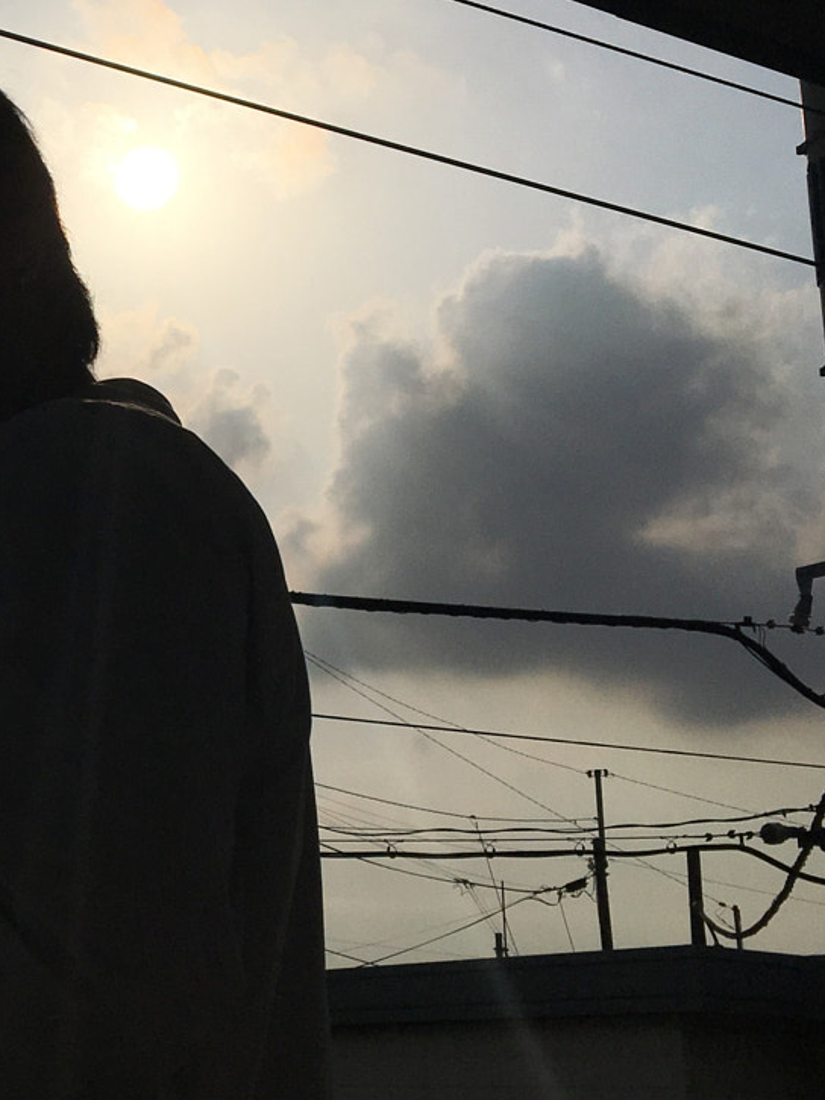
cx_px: -42
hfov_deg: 21.9
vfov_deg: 30.3
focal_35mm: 64
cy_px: 531
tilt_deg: +16.9
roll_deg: -2.7
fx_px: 2033
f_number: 2.2
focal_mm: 4.15
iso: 25
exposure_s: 1/38462
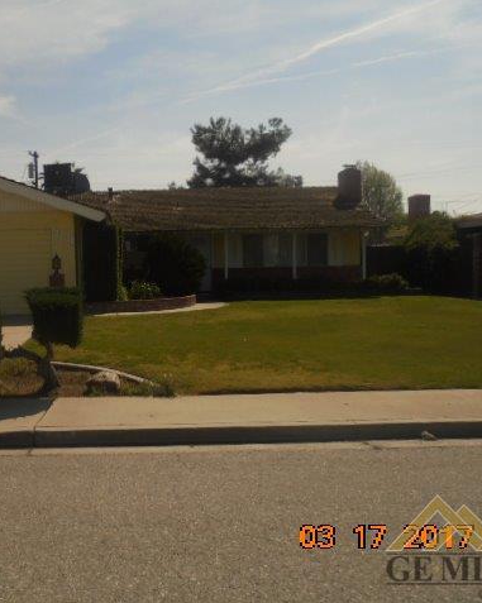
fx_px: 678
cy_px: 301
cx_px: 118
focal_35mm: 38
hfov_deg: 38.1
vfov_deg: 48.0
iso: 100
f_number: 11.8
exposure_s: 1/250
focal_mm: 5.3
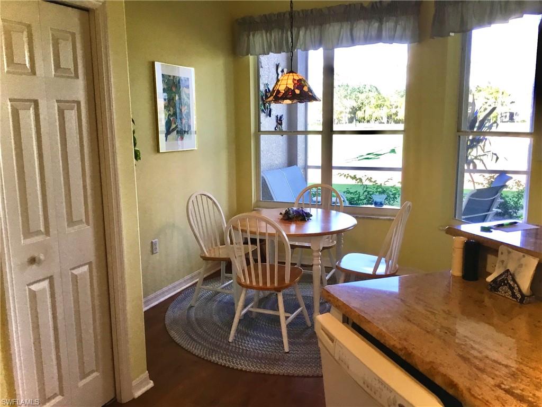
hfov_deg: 58.4
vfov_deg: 45.4
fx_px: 485
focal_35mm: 31
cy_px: 204
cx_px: 271
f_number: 2.4
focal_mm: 3.3
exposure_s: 1/30
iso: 32
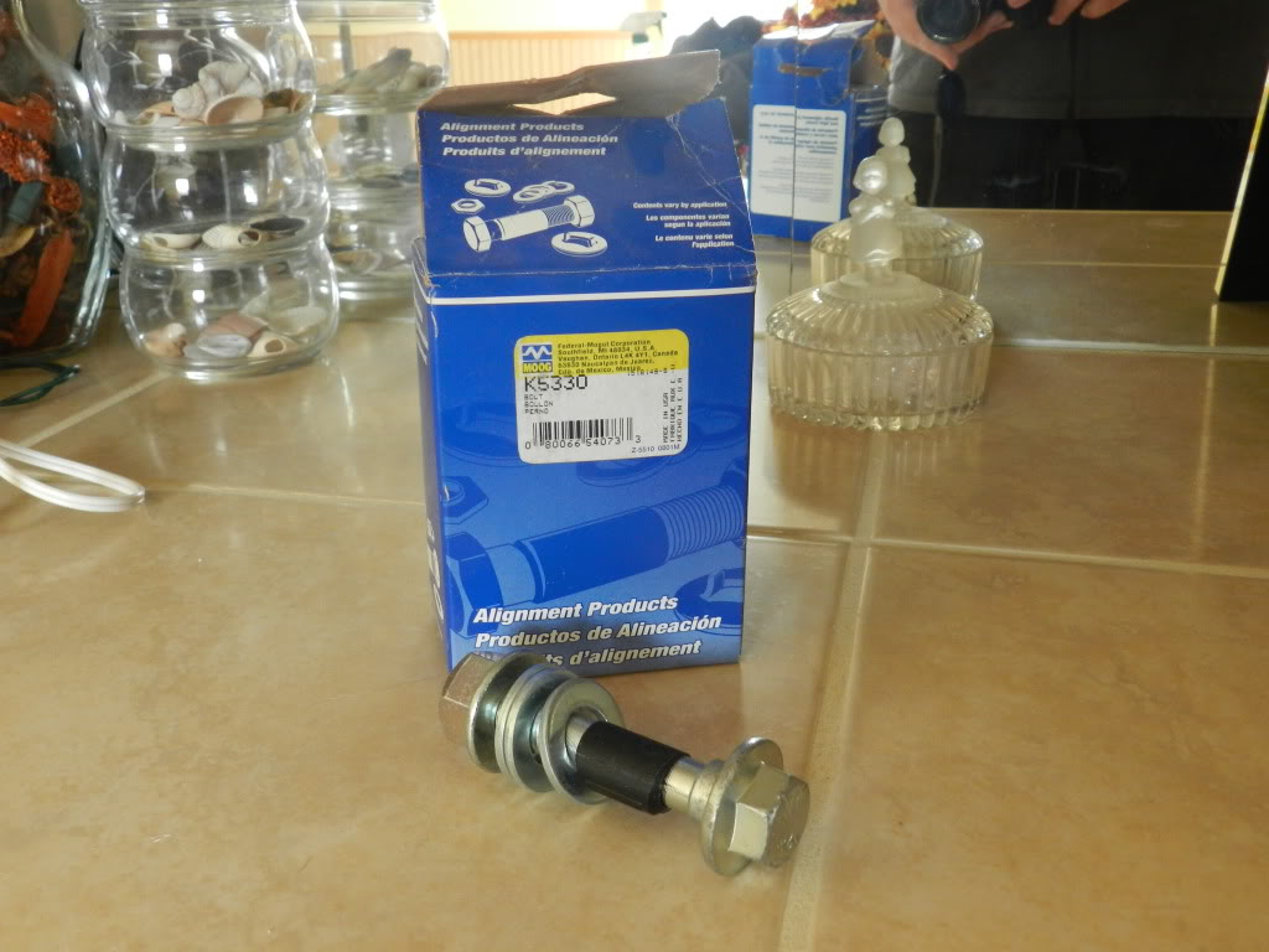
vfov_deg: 44.2
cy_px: 476
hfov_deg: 56.8
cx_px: 634
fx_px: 1173
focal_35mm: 32
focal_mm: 5.6
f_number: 3.7
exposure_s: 1/25
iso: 400
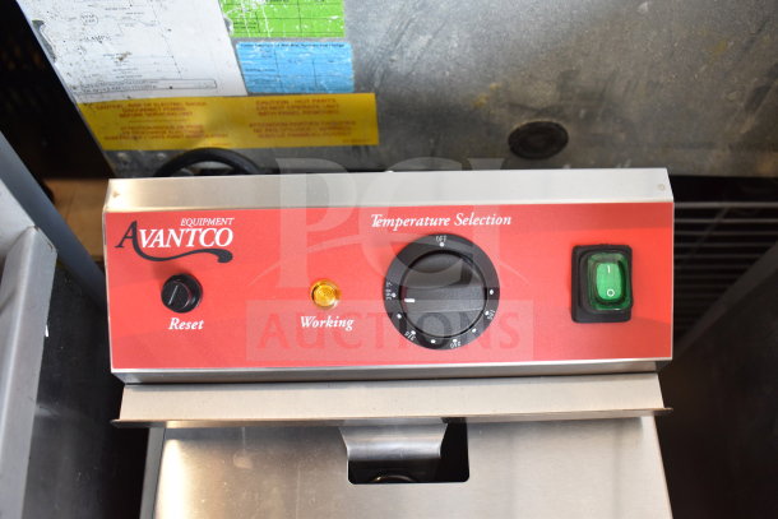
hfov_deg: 61.9
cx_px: 389
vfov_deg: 43.6
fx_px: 648
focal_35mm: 30
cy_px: 260
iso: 900
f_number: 3.8
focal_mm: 20
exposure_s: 1/30
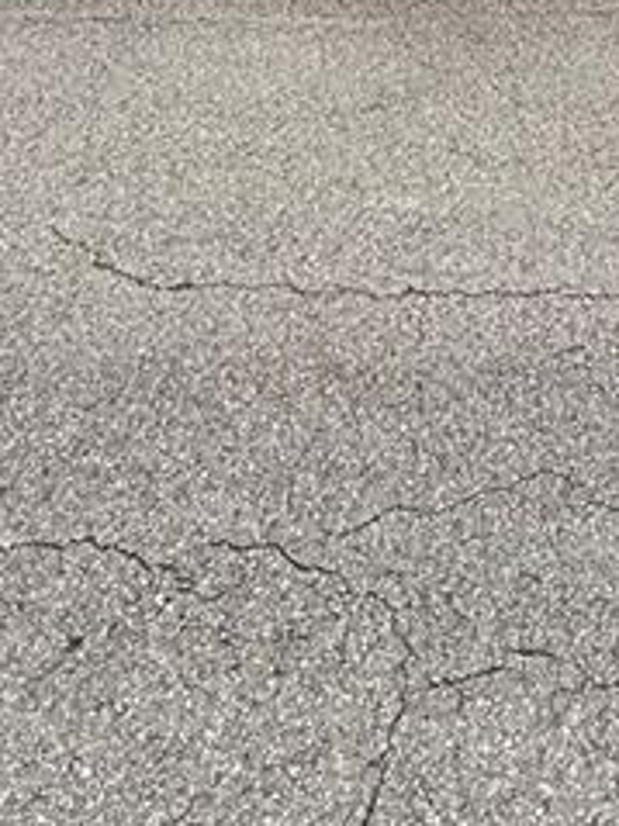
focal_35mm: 45
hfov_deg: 30.8
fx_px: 1074
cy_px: -487
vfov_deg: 26.3
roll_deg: +0.8
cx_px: 550
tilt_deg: +1.7
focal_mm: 2.22
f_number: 2.2
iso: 50
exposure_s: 1/1431
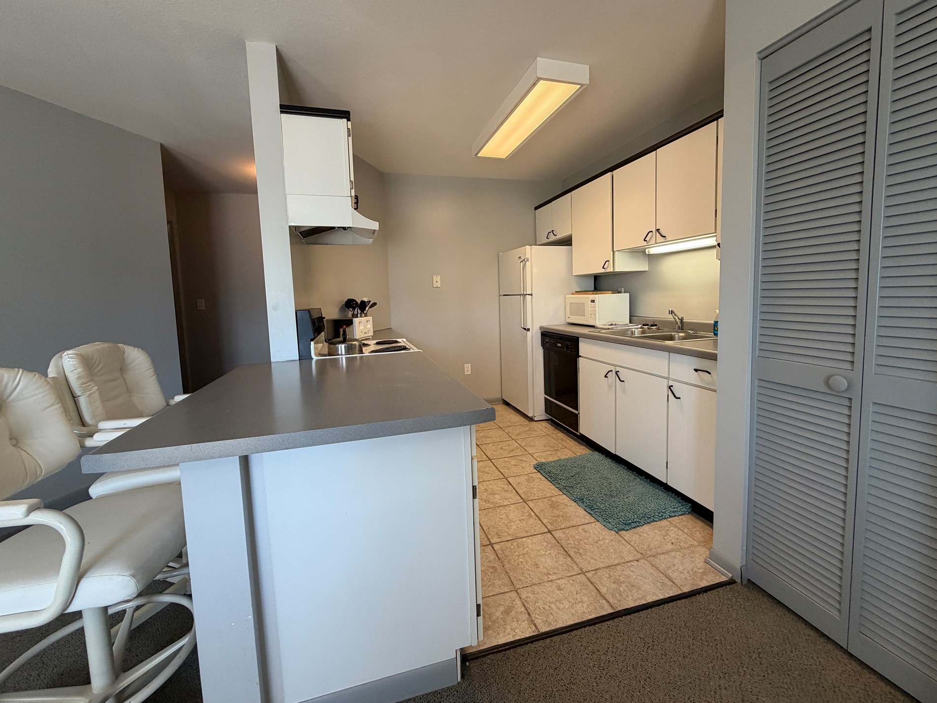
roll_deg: +1.8
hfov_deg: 98.2
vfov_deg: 81.7
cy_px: 329
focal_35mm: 15
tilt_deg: -4.7
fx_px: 406
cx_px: 472
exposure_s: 1/120
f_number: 2.2
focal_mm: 2.22
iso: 200
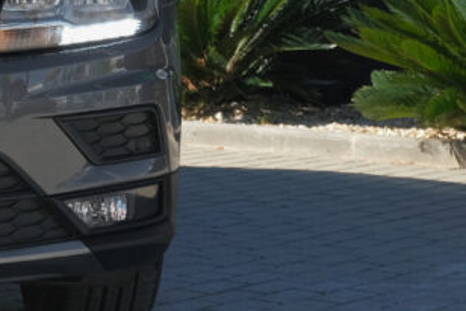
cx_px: -284
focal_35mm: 176
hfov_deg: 11.1
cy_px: 28
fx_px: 2280
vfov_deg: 7.8
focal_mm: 35.3
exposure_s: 1/160
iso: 160
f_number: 9
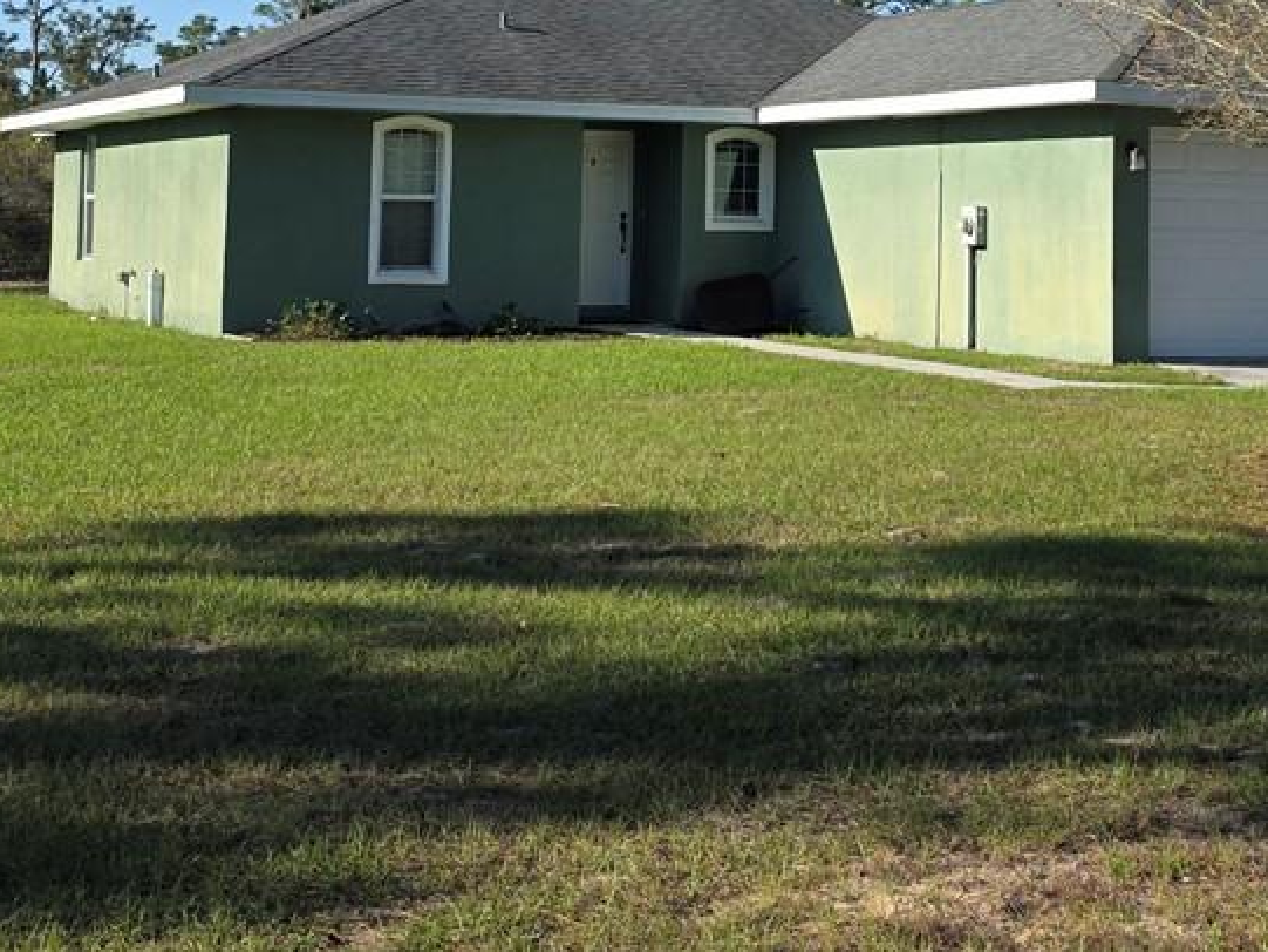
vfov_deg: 21.1
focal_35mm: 68
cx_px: 874
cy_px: 54
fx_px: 2491
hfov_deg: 28.3
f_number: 1.7
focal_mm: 6.3
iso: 80
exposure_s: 1/4766
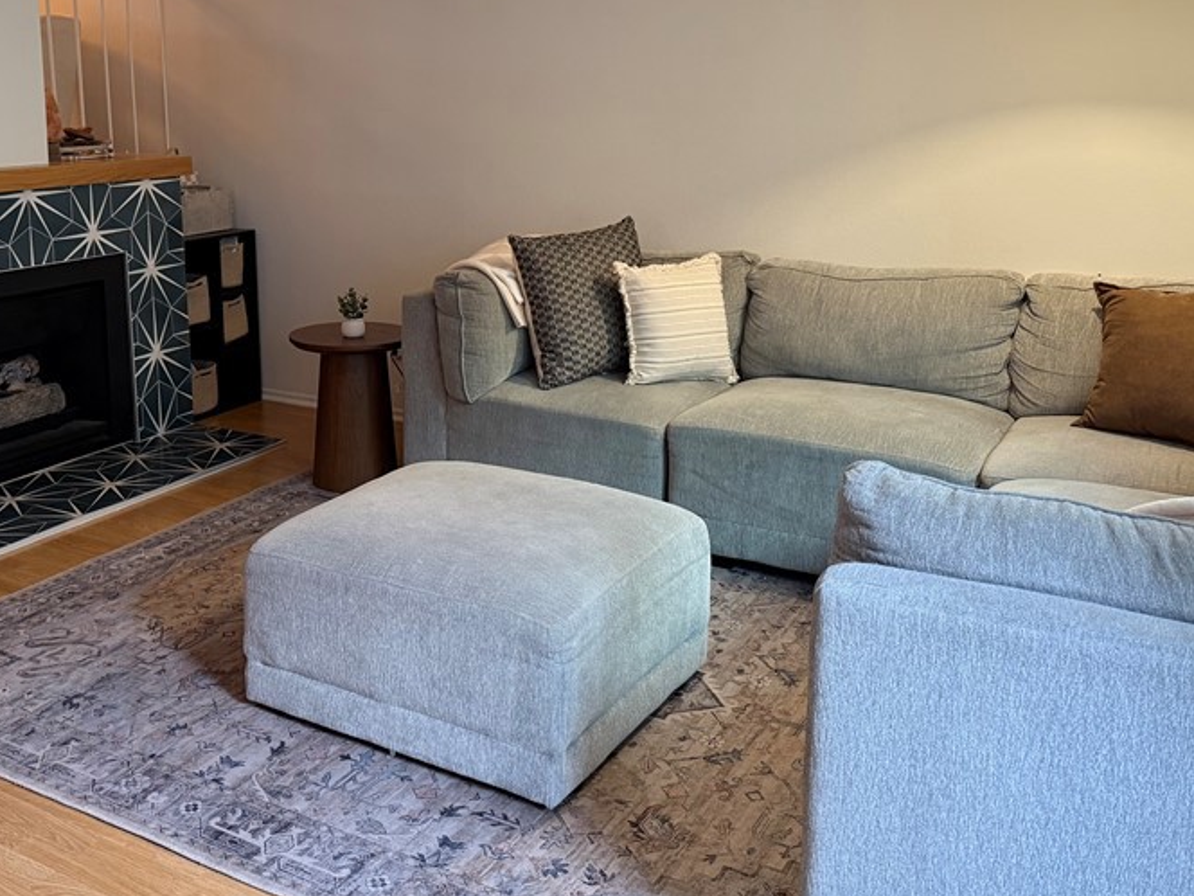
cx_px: 363
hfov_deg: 48.9
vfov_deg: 38.4
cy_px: 329
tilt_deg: -10.7
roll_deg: +1.0
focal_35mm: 37
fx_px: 1276
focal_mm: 6.76
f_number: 1.78
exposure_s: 1/42
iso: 320
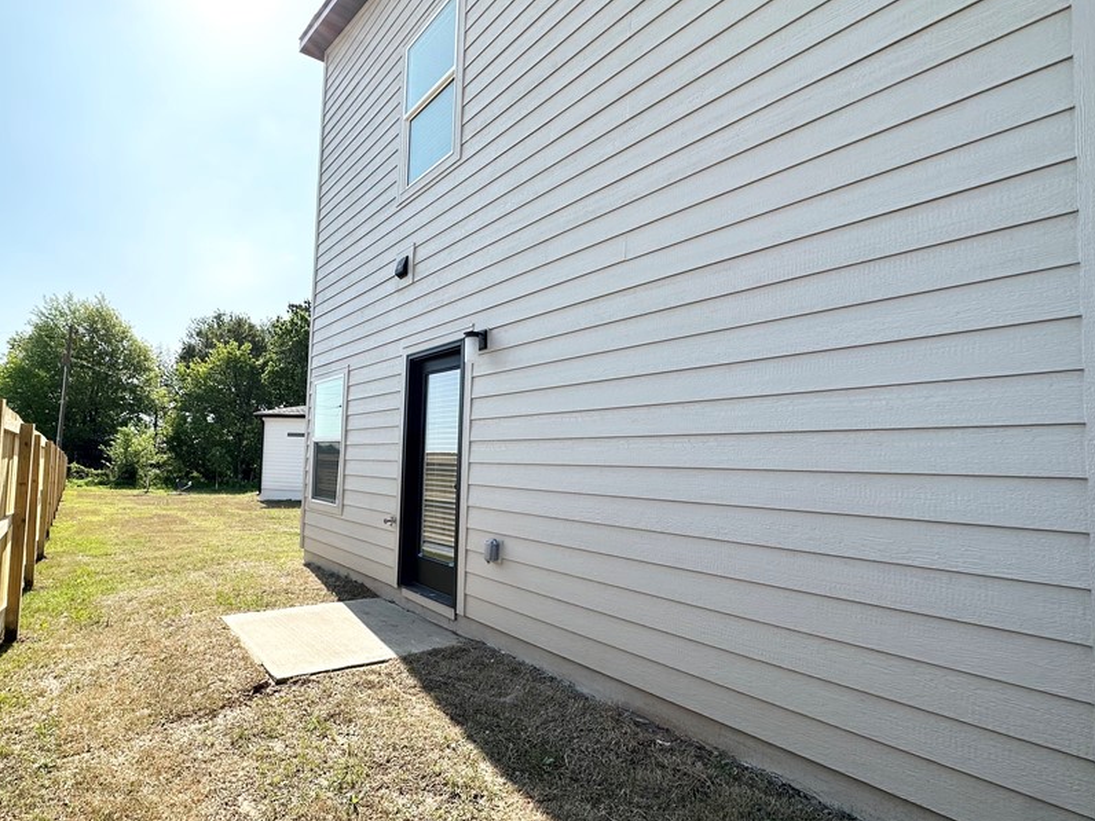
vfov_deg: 71.6
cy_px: 429
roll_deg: -2.4
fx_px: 569
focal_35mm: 18
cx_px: 407
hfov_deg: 86.0
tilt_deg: +3.6
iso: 40
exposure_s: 1/1642
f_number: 2.2
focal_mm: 2.22
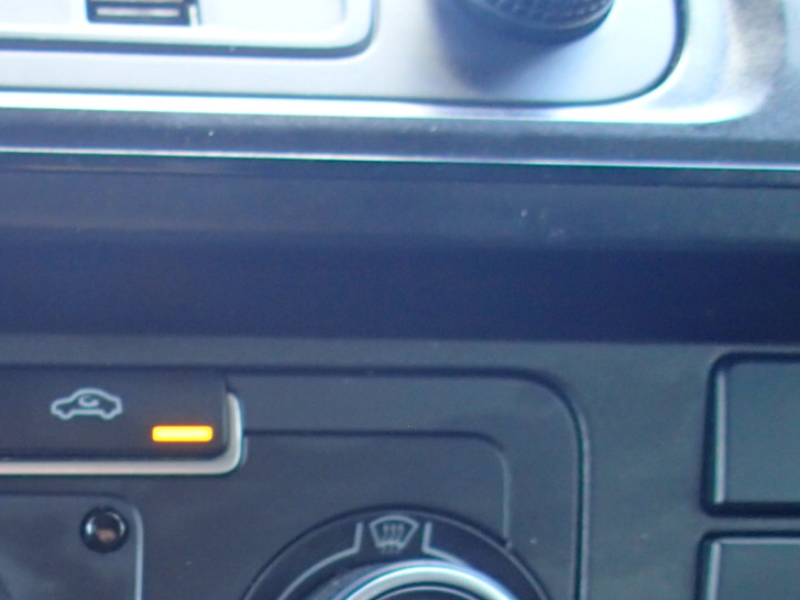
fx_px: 1525
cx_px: -102
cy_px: 711
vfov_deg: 20.8
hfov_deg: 26.8
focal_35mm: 66
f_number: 2
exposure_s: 1/40
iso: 200
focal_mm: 4.5
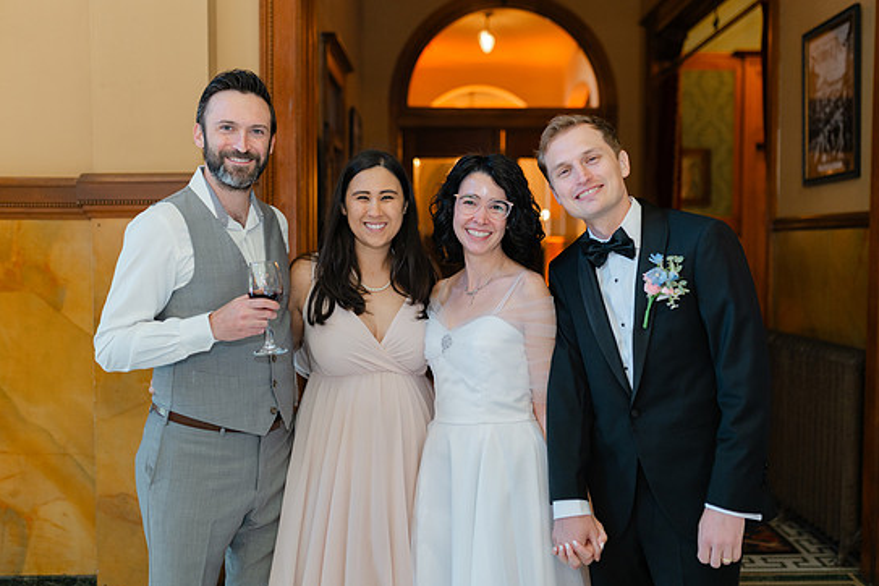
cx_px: 455
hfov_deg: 50.7
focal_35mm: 38
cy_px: 300
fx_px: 928
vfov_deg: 35.1
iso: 250
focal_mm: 35
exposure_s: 1/100
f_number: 2
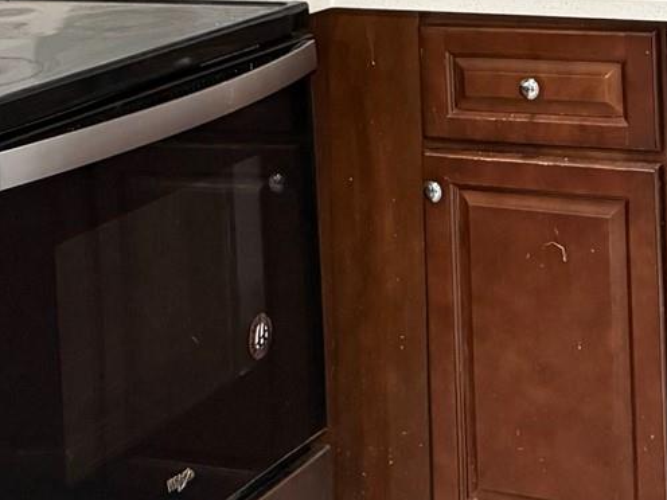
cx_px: 472
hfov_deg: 19.7
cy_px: -167
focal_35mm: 99
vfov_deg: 14.3
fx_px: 1908
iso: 500
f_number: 1.78
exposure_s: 1/60
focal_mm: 6.76
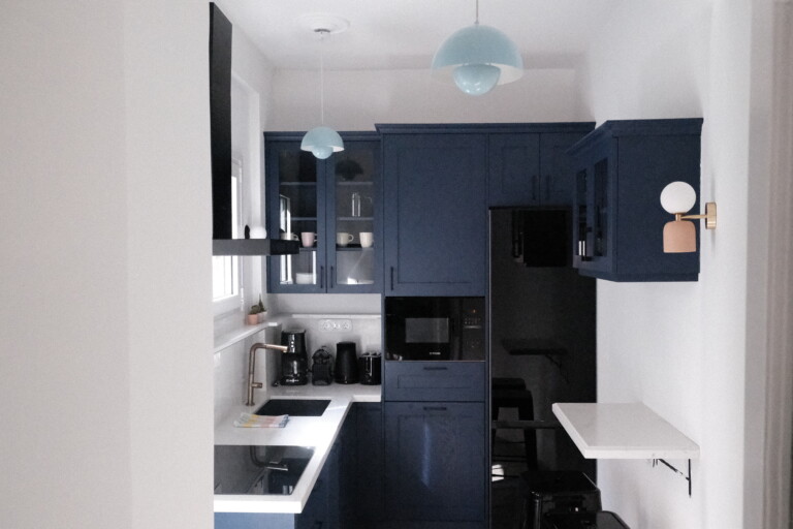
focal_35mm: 29
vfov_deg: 45.0
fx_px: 639
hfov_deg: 63.7
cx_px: 396
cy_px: 264
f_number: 5.6
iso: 25600
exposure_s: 1/900
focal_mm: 19.6
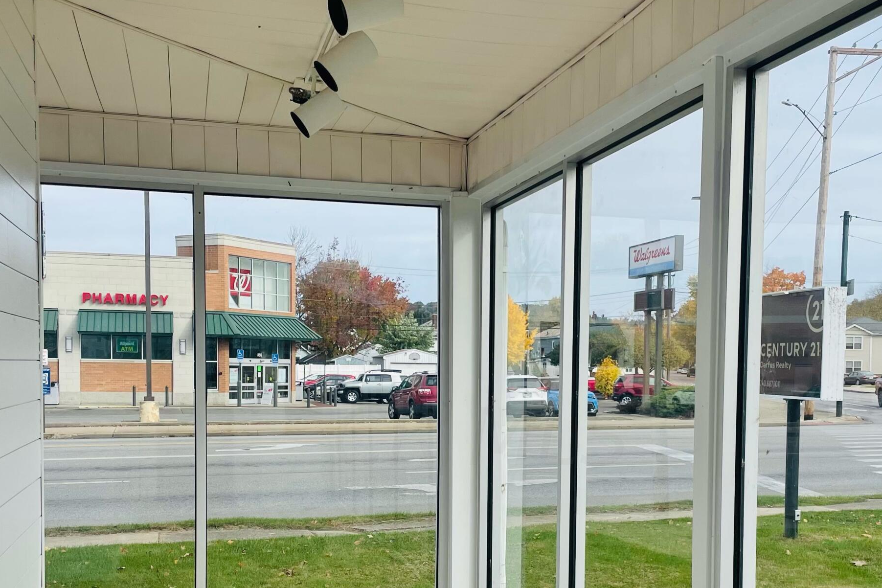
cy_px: 435
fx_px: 1102
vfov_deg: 29.4
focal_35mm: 45
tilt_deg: -4.6
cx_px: 480
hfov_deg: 43.6
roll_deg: -0.1
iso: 32
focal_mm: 4.2
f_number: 1.6
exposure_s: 1/2353
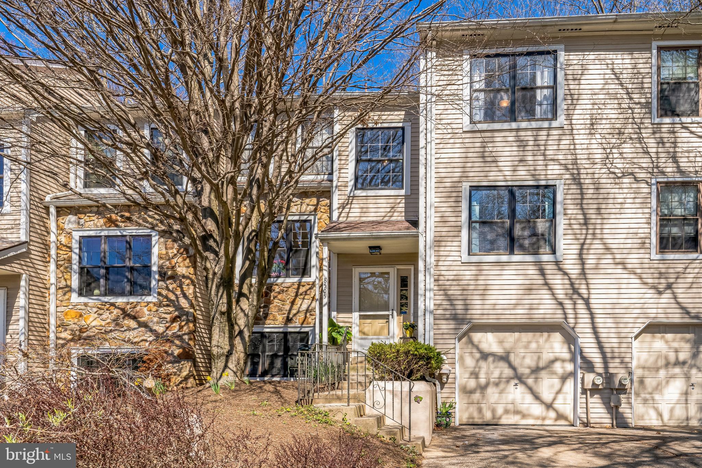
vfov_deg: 53.1
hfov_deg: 73.8
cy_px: 234
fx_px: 468
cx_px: 351
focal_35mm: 24
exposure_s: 1/500
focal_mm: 24
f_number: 11
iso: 500
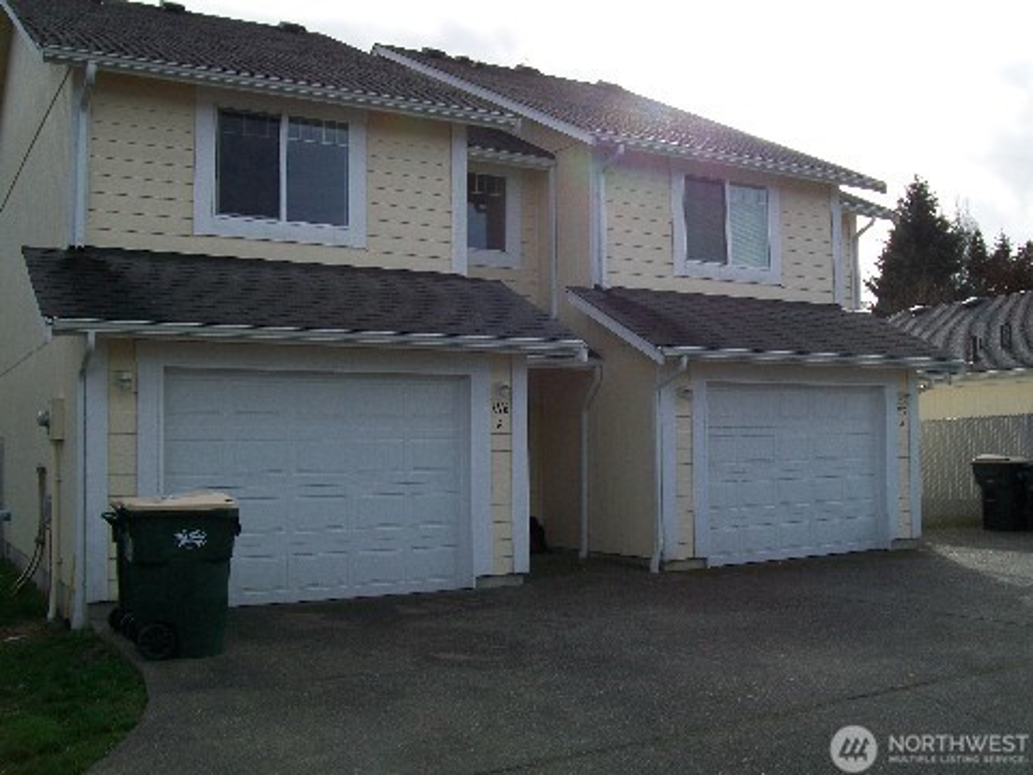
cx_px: 516
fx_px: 1074
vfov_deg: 39.7
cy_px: 388
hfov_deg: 51.4
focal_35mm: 36
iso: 64
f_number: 4.8
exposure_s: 1/320
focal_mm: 6
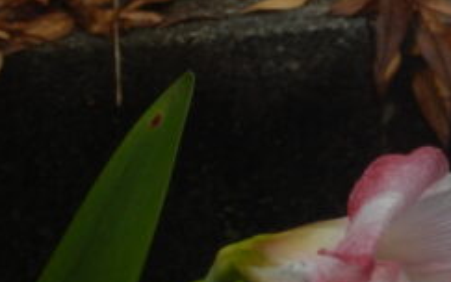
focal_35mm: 418
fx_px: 5139
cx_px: 585
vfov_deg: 3.1
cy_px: -173
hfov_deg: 5.0
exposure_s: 1/400
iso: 125
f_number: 4.9
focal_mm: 21.5
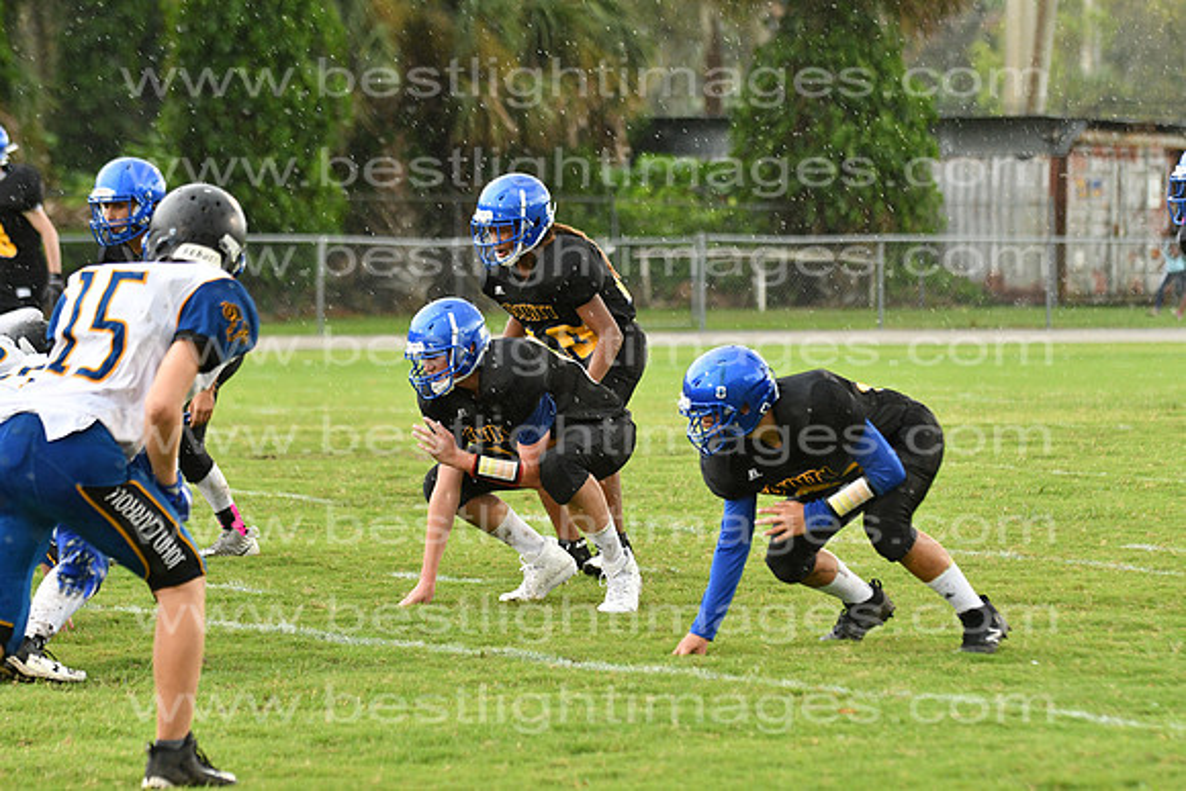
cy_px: 396
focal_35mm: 210
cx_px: 593
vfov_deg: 6.5
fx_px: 6920
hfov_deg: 9.8
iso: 1000
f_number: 3.5
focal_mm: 140
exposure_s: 1/640
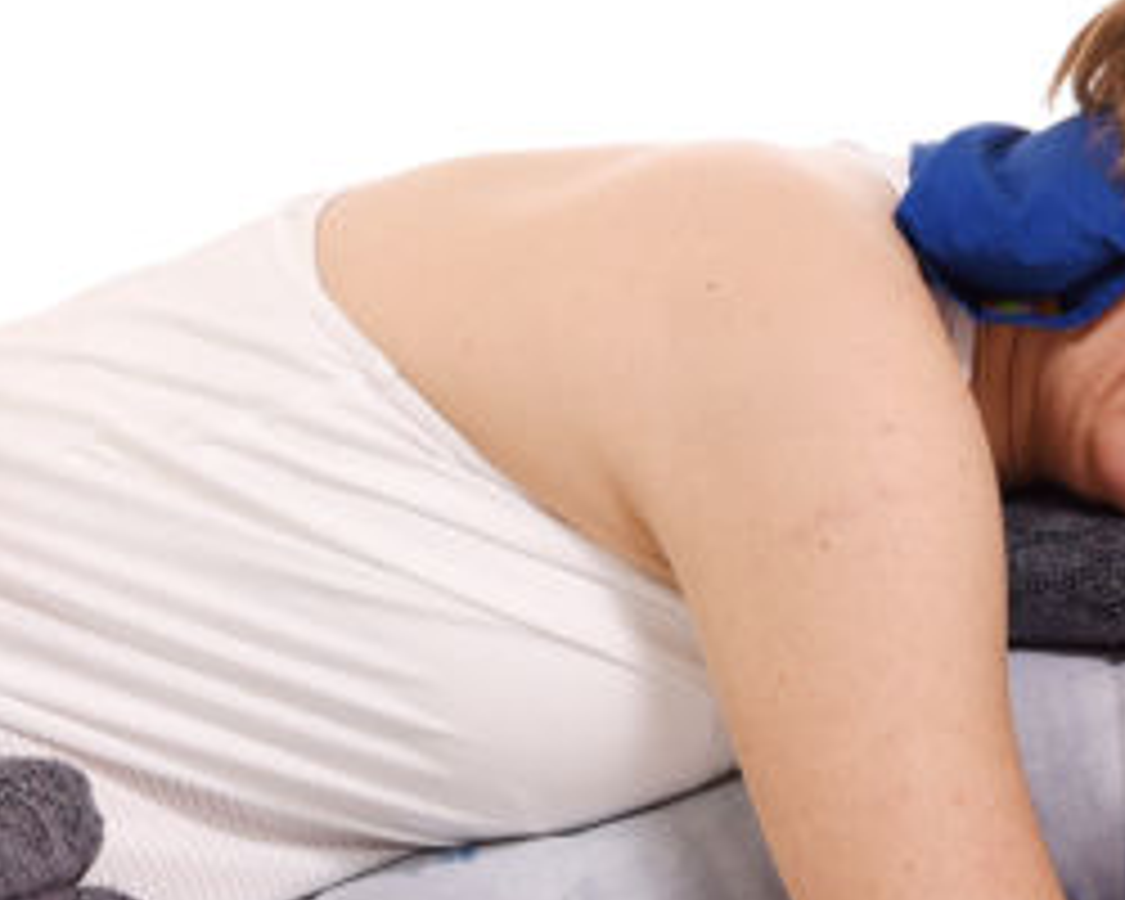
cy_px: 16
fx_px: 11986
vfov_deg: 4.3
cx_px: -86
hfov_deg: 5.4
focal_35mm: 360
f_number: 5.6
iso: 160
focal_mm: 80
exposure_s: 1/100
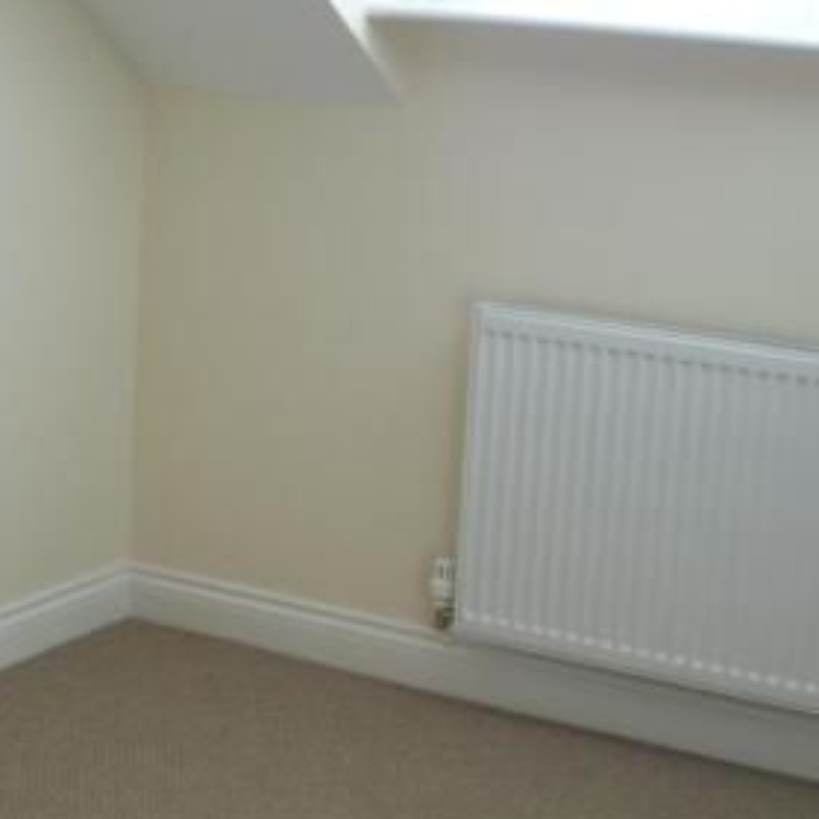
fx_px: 2275
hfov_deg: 20.4
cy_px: 398
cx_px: 313
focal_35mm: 85
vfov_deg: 20.4
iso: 160
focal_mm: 9.8
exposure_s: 1/80
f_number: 4
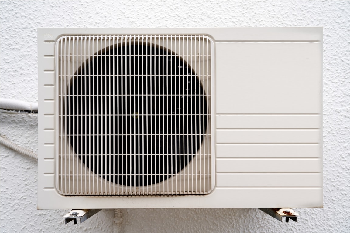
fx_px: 340
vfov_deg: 37.9
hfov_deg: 54.4
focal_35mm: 35
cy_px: 116
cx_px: 175
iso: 100
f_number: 4
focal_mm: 35
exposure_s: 1/200
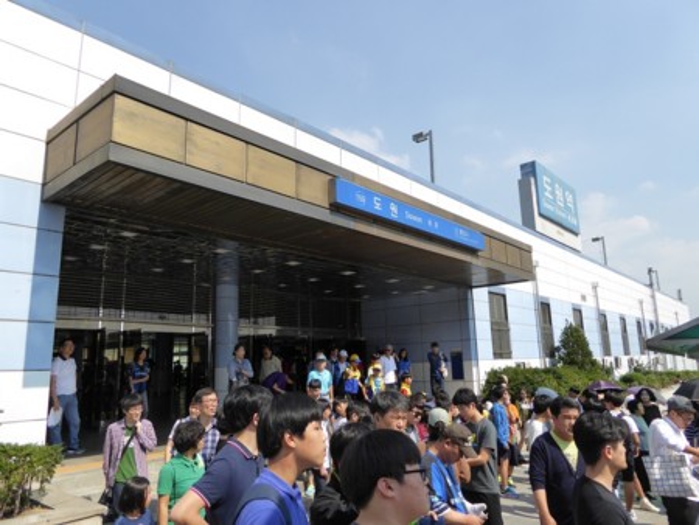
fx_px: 505
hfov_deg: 69.4
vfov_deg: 54.9
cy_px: 262
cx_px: 350
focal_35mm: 25
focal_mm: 4.3
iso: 160
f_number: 3.3
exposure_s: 1/1000
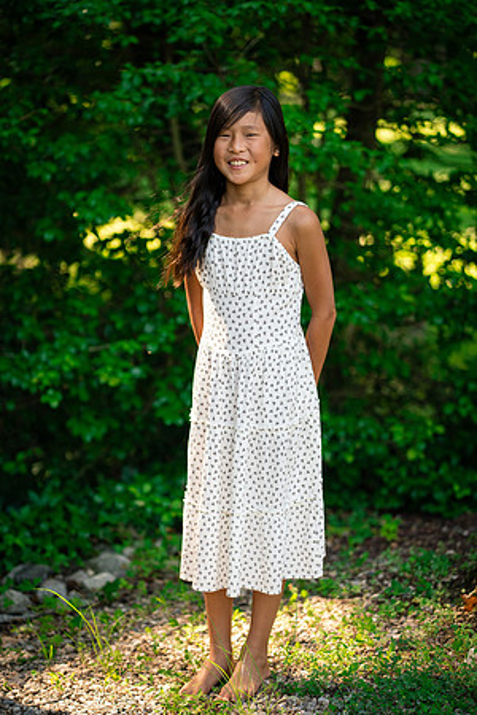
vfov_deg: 23.9
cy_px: 358
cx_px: 238
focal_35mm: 85
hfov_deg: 16.1
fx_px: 1689
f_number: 2.5
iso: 800
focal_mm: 85
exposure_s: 1/1600
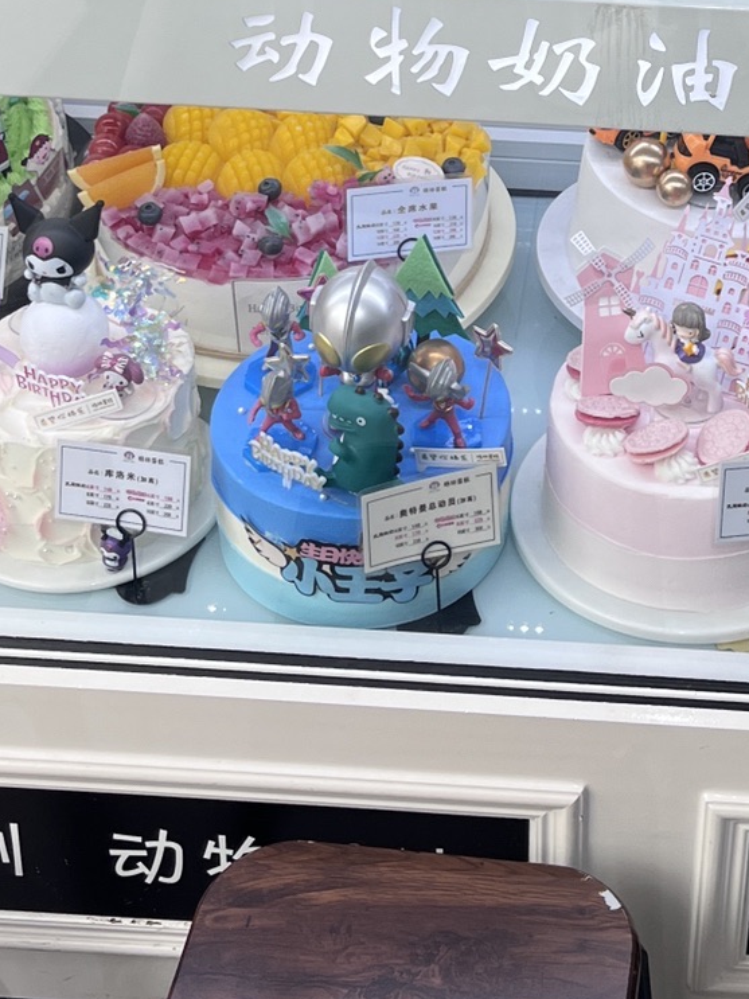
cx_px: 664
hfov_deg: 20.6
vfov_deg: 26.5
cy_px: 39
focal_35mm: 70
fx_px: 2020
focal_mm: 5.1
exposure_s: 1/440
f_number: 1.6
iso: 50
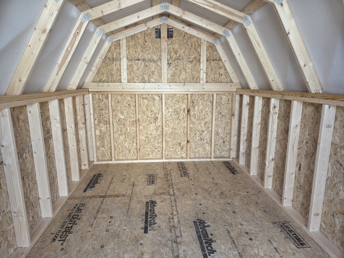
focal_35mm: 23
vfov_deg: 58.9
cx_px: 172
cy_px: 129
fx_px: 229
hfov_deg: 73.9
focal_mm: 5.4
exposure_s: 1/180
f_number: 1.8
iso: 100
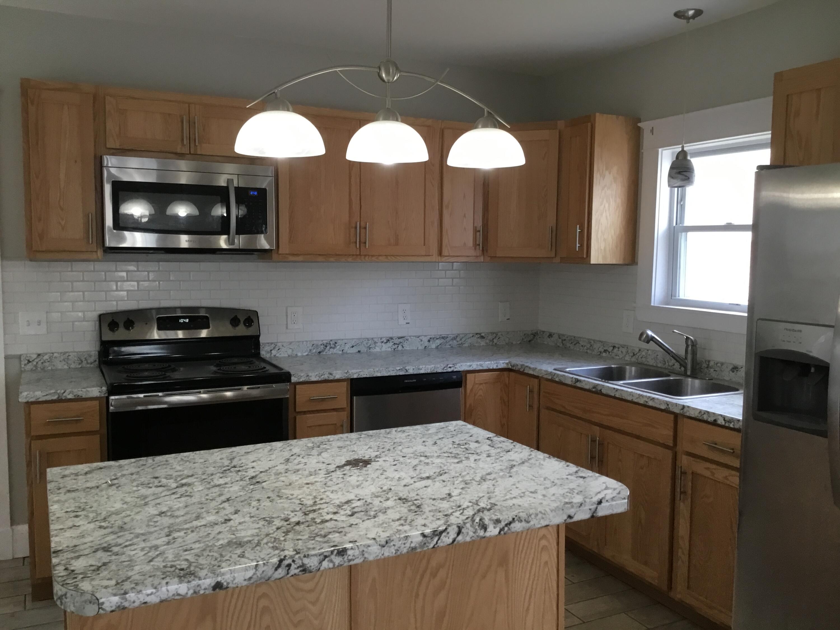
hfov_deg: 58.4
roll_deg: +0.4
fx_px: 752
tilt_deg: -2.0
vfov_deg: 45.4
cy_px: 315
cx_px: 420
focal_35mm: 31
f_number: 2.4
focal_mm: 3.3
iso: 32
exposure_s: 1/30
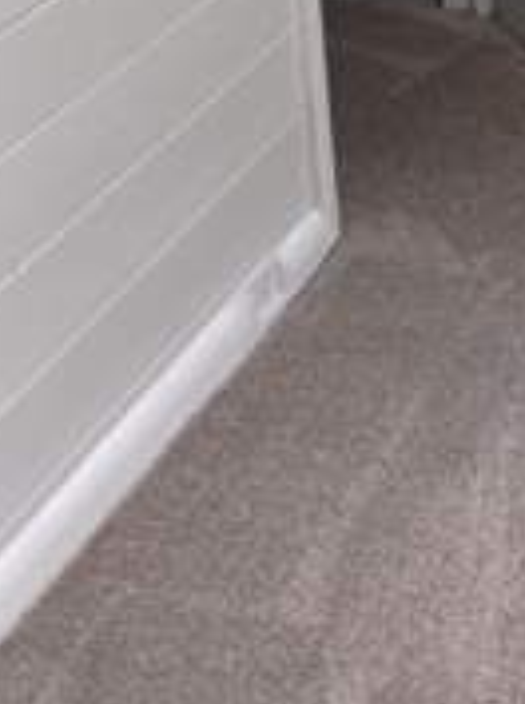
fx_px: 1766
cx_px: 732
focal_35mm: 87
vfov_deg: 19.4
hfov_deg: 15.8
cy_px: -374
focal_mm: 6.76
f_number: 1.78
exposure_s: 1/60
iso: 125
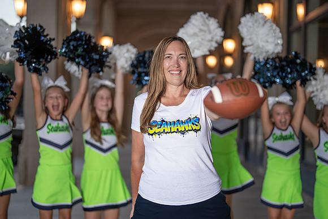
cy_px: 110
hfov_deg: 38.7
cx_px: 164
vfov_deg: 26.4
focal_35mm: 51
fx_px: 467
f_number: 1.2
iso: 100
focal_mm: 50
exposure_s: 1/400
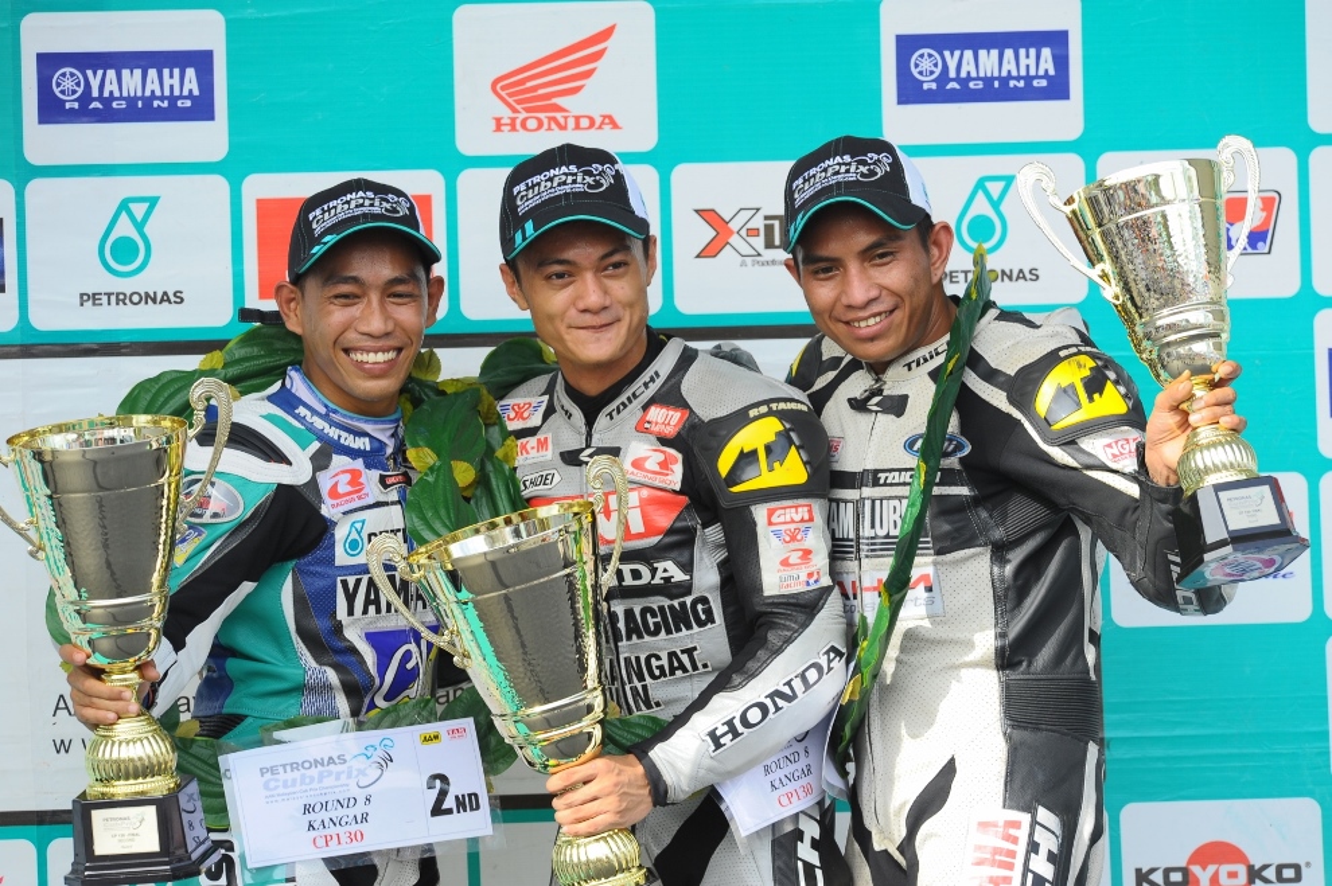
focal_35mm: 400
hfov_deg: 5.2
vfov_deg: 3.4
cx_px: 666
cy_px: 443
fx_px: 14792
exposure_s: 1/400
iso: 400
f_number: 8
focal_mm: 400
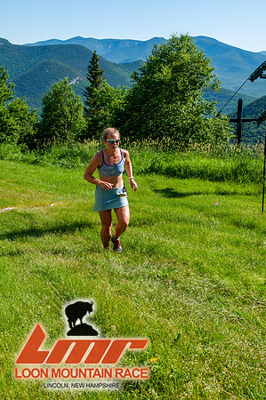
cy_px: 200
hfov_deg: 26.4
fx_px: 567
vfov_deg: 38.9
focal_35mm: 51
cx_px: 133
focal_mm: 34
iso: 200
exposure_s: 1/400
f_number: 8
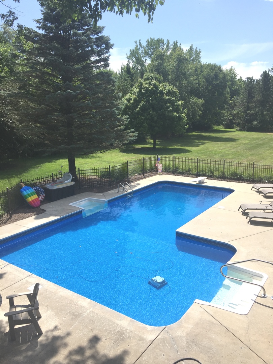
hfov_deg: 48.2
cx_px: 136
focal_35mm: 29
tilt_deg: -12.0
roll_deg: +1.2
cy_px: 182
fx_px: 305
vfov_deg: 61.7
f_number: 2.2
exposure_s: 1/2083
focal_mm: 4.15
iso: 32
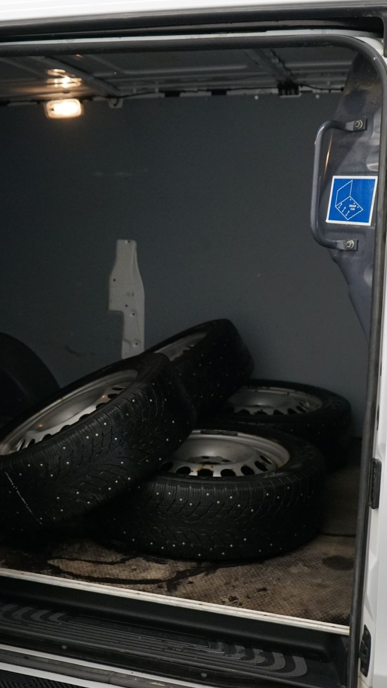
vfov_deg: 45.5
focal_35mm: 45
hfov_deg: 26.5
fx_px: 821
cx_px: 165
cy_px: 351
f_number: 4
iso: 1600
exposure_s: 1/160
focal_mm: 28
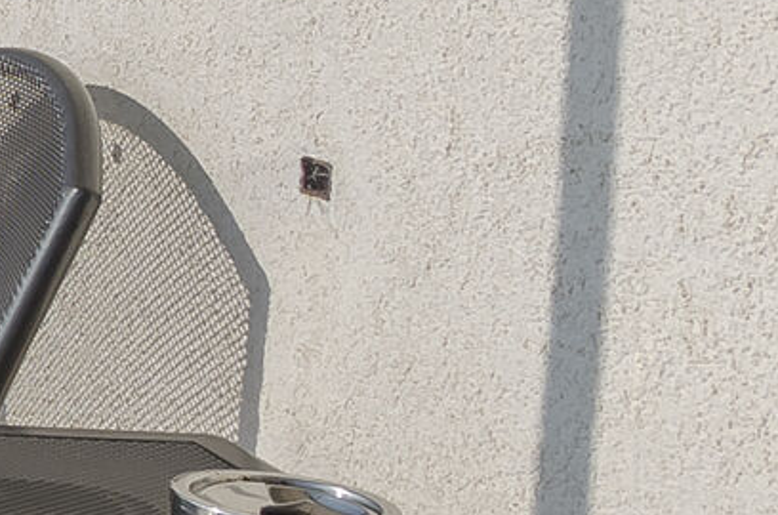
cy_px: -182
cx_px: -1611
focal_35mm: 103
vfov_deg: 12.7
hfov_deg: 11.1
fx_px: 2221
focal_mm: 10
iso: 100
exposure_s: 1/640
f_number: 9
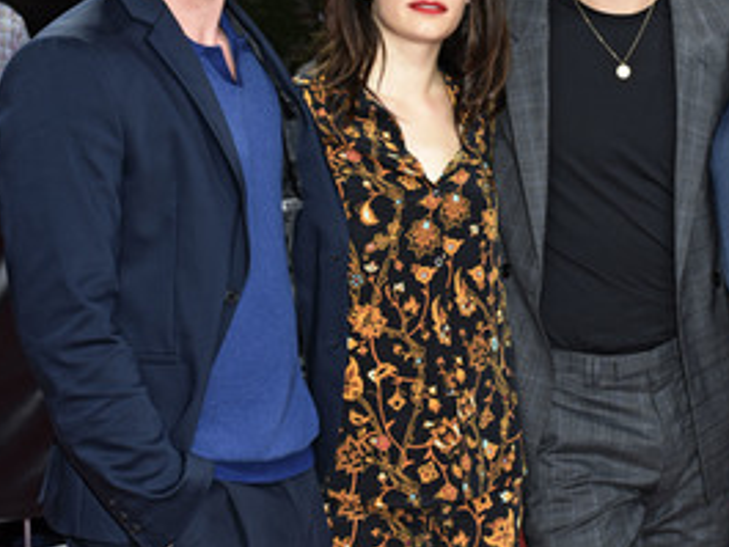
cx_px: 510
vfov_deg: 14.3
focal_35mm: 103
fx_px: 2170
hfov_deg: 19.0
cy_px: 154
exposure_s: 1/160
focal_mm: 42
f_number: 6.3
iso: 400
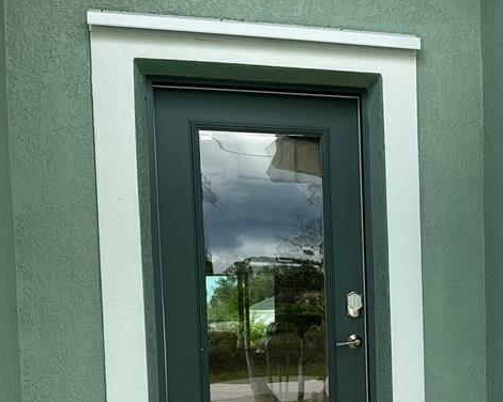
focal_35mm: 51
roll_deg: +1.9
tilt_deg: -2.2
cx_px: 409
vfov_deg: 28.7
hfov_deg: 35.4
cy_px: 349
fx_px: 759
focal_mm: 6.86
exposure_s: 1/1812
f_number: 1.78
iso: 80
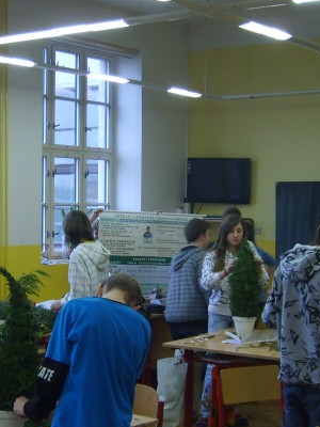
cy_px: 225
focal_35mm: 70
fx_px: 863
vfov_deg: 27.8
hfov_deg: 20.9
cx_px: 102
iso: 73
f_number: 2.8
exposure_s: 1/30
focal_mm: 5.8
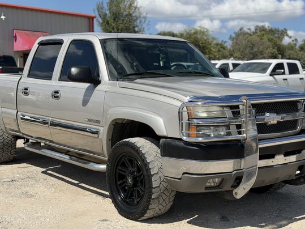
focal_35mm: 57
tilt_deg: -4.7
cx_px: 151
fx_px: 502
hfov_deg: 33.8
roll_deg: +0.2
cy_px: 121
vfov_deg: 25.6
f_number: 1.78
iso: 80
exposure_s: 1/7143
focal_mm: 6.76
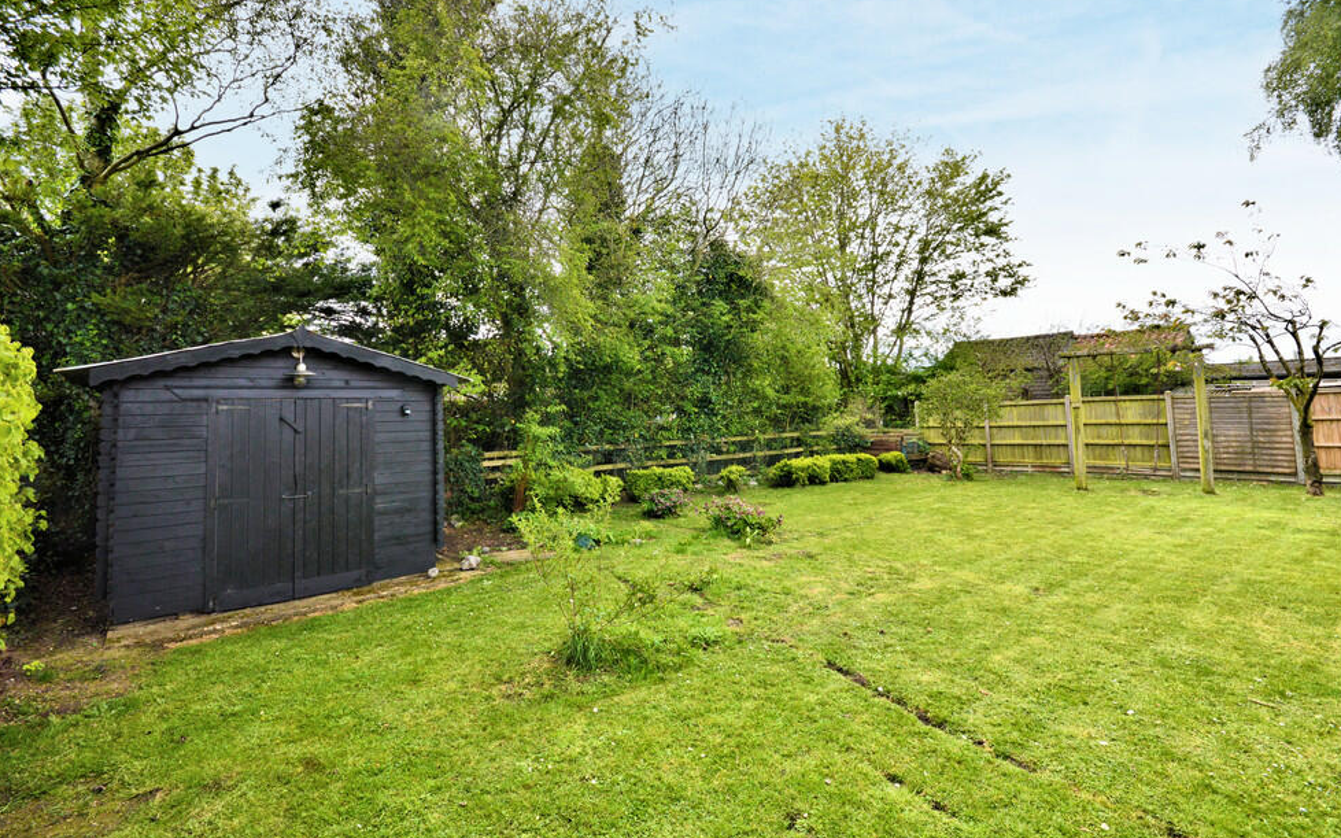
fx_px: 585
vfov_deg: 71.1
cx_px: 677
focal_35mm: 16
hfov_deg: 97.8
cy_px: 381
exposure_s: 1/200
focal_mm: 10
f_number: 10
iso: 400
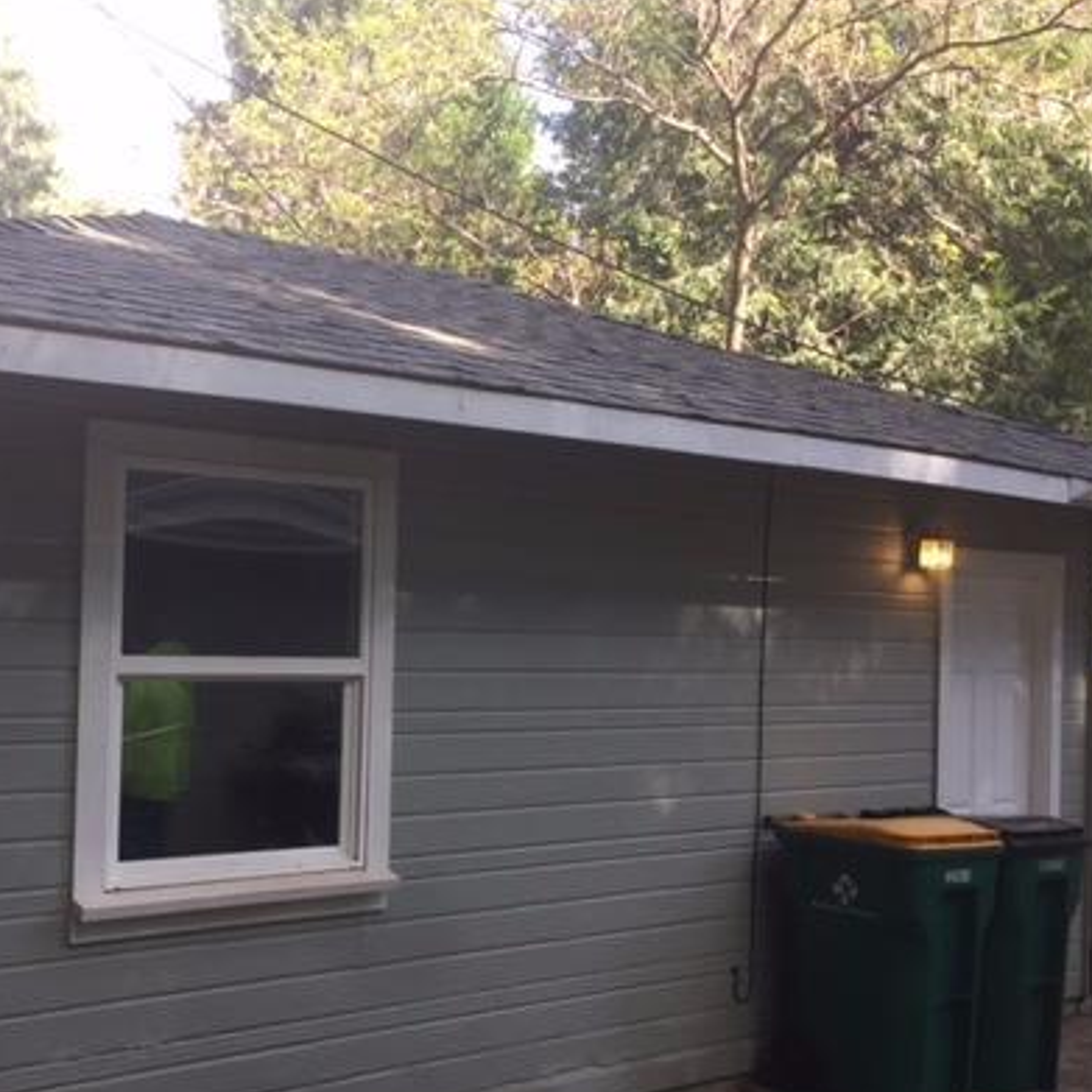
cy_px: 637
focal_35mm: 42
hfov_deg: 39.3
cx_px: 324
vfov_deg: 39.9
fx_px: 1499
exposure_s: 1/149
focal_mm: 4.15
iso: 32
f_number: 2.2
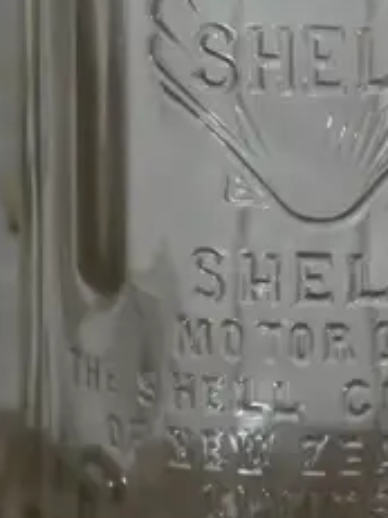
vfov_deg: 9.2
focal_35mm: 213
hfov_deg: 6.9
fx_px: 3186
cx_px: 551
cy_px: -130
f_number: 5.2
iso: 1600
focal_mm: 24
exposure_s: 1/60
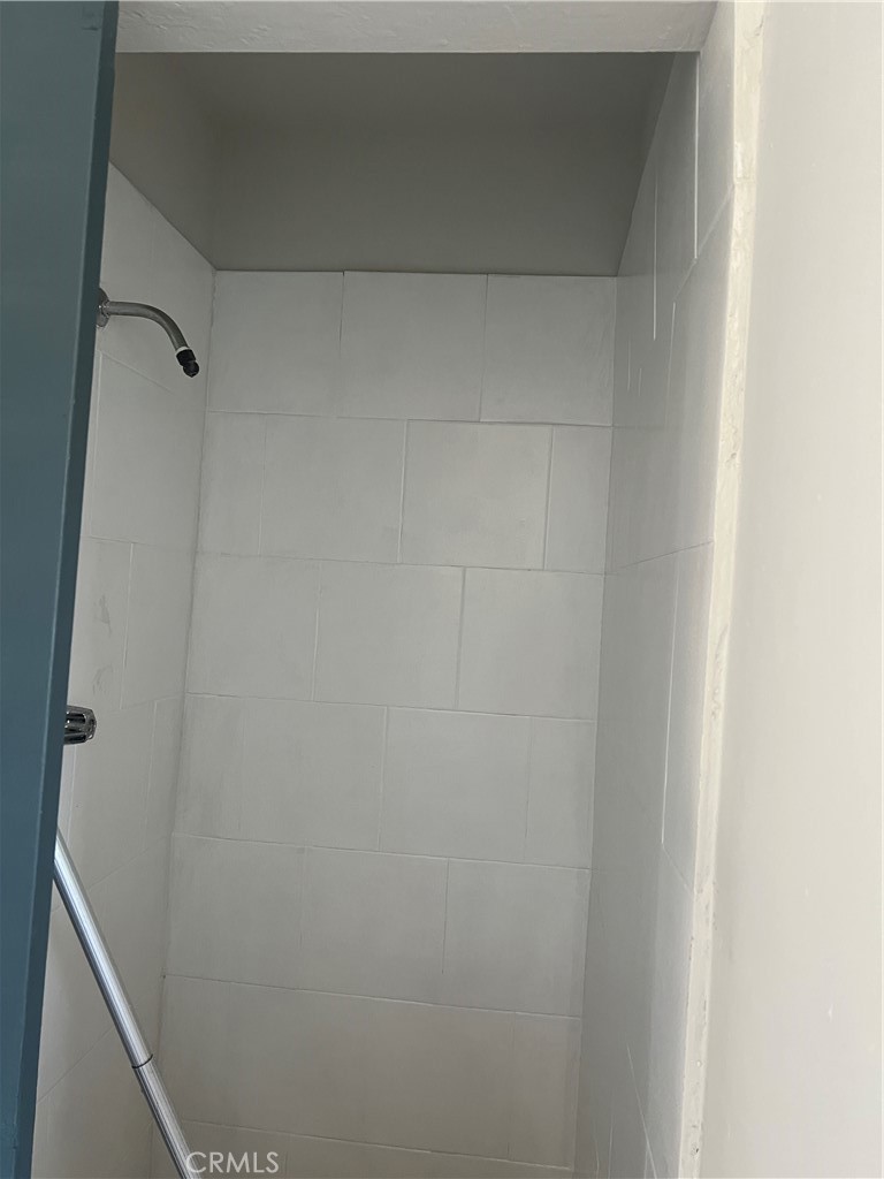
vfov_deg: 67.3
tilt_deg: +0.8
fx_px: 885
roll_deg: -3.5
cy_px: 590
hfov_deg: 53.1
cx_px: 442
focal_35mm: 26
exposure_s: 1/80
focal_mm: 5.7
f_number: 1.5
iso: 125
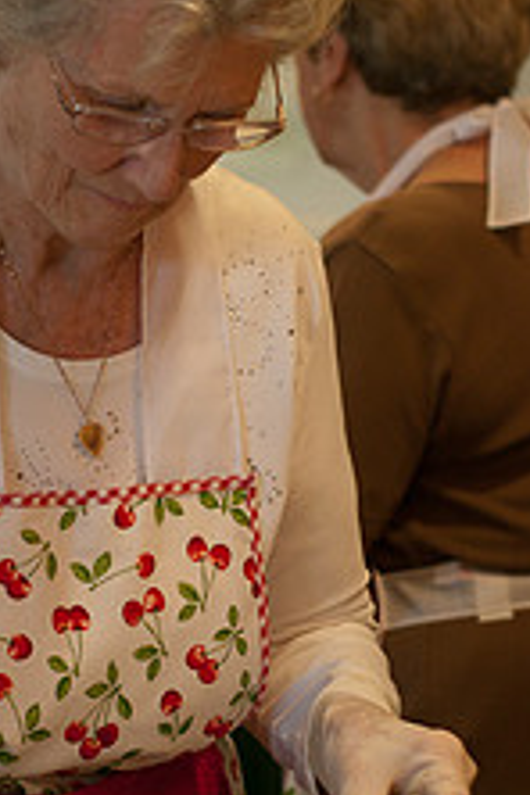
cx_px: 213
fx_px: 3356
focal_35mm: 152
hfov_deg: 9.0
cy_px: 458
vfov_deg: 13.5
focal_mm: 50
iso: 800
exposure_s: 1/90
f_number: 2.8
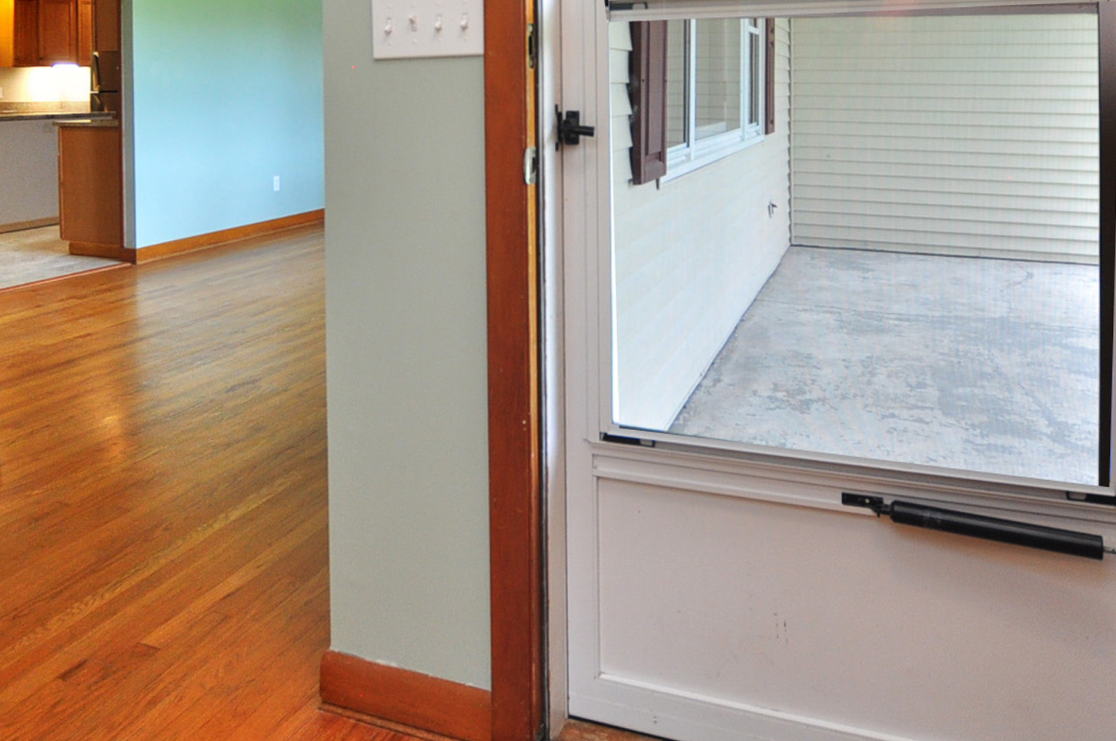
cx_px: 474
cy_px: 77
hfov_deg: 61.7
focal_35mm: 30
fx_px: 929
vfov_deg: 40.3
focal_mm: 10
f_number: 3.5
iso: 500
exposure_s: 1/80
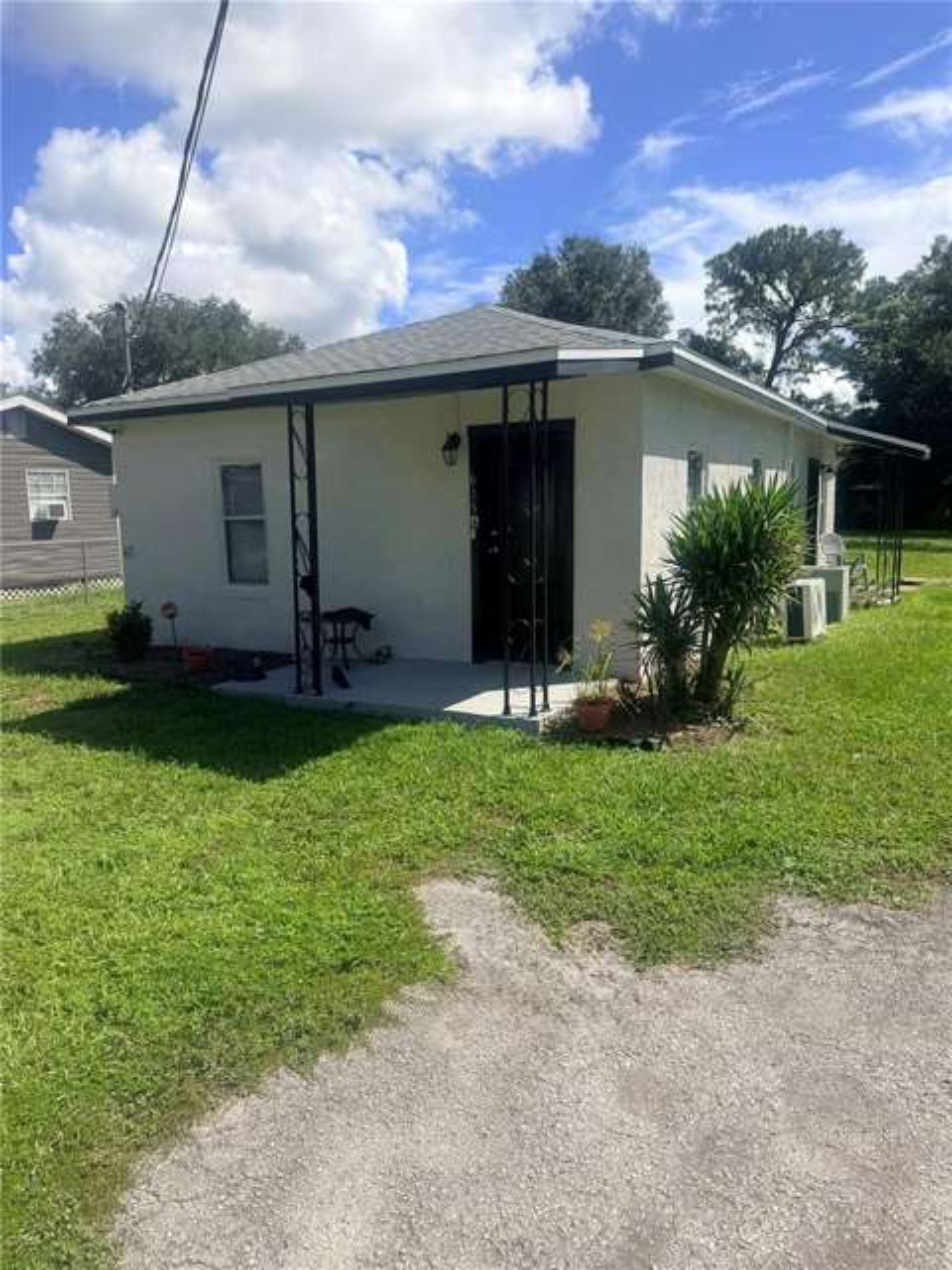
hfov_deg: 56.8
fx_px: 880
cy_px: 635
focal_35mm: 24
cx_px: 476
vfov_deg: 71.6
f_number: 1.78
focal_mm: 6.76
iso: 80
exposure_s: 1/4673
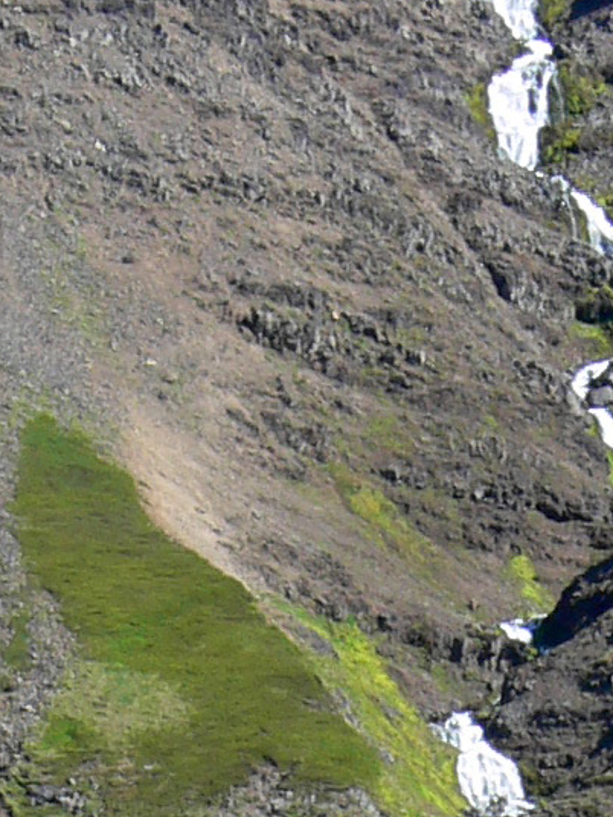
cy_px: 1931
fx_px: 11924
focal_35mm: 505
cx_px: 448
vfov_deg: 3.9
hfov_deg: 2.9
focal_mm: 17.5
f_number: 5.6
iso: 80
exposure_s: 1/160
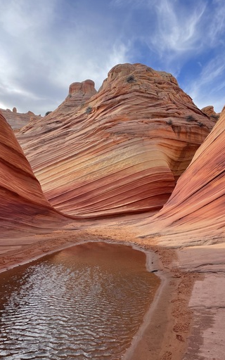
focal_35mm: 28
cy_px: 181
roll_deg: +2.3
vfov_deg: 66.5
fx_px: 275
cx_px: 101
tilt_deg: +6.9
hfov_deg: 44.5
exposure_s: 1/2020
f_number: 1.6
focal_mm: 4.2
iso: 32
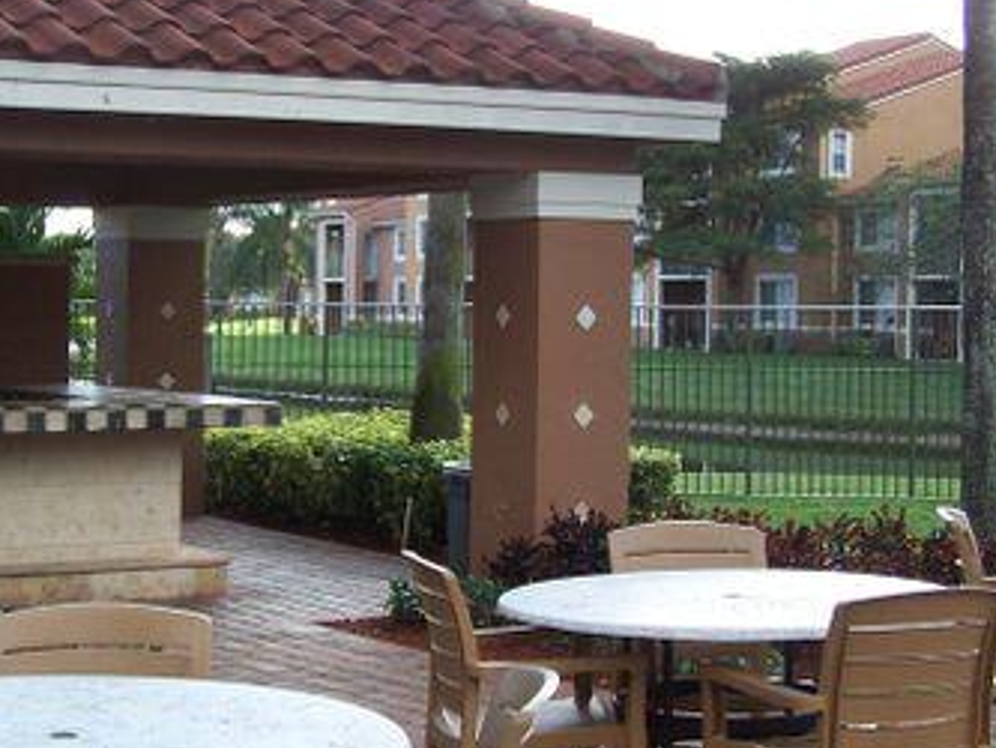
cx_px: 329
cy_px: 434
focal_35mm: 73
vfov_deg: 20.2
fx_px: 2101
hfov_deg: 26.5
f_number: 2.8
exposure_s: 1/350
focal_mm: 6.3
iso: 80
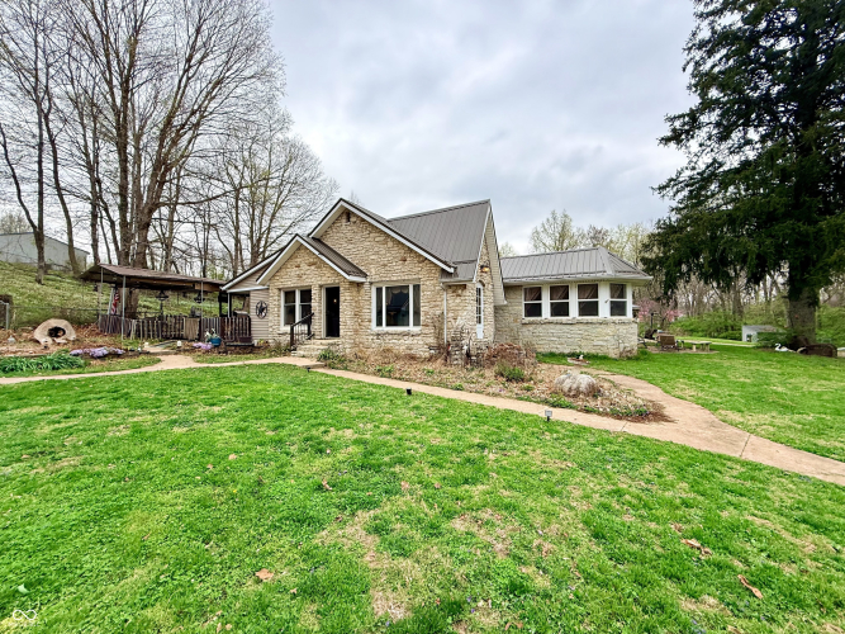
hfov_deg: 102.1
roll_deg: -0.1
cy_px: 317
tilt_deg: +1.5
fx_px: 342
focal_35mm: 14
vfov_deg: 85.7
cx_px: 422
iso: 64
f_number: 2.2
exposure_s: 1/514
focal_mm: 2.22
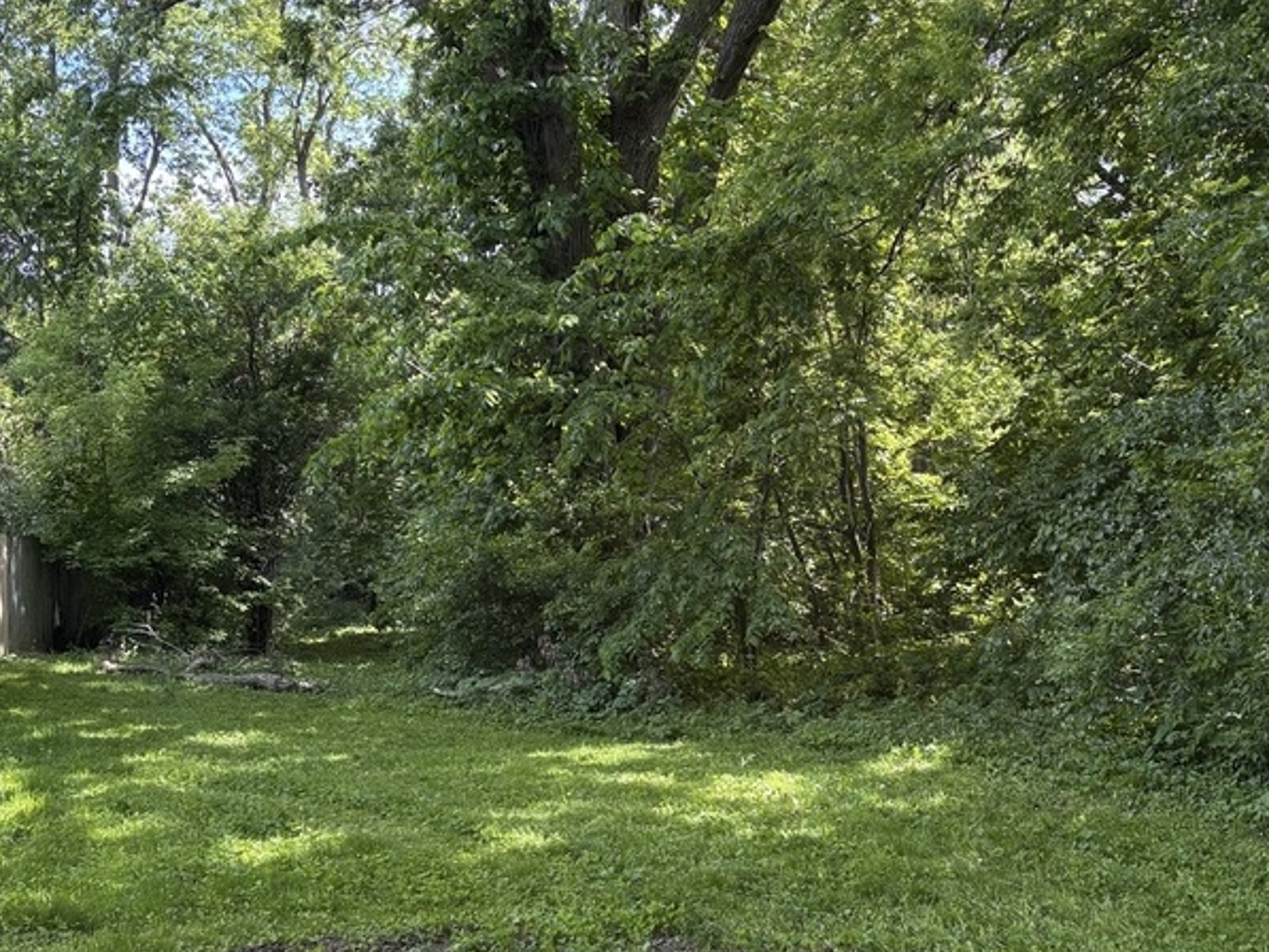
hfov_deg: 40.2
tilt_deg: +2.5
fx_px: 1723
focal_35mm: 47
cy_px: 468
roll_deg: -0.3
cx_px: 765
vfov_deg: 30.9
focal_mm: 5.96
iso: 50
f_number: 1.6
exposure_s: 1/248
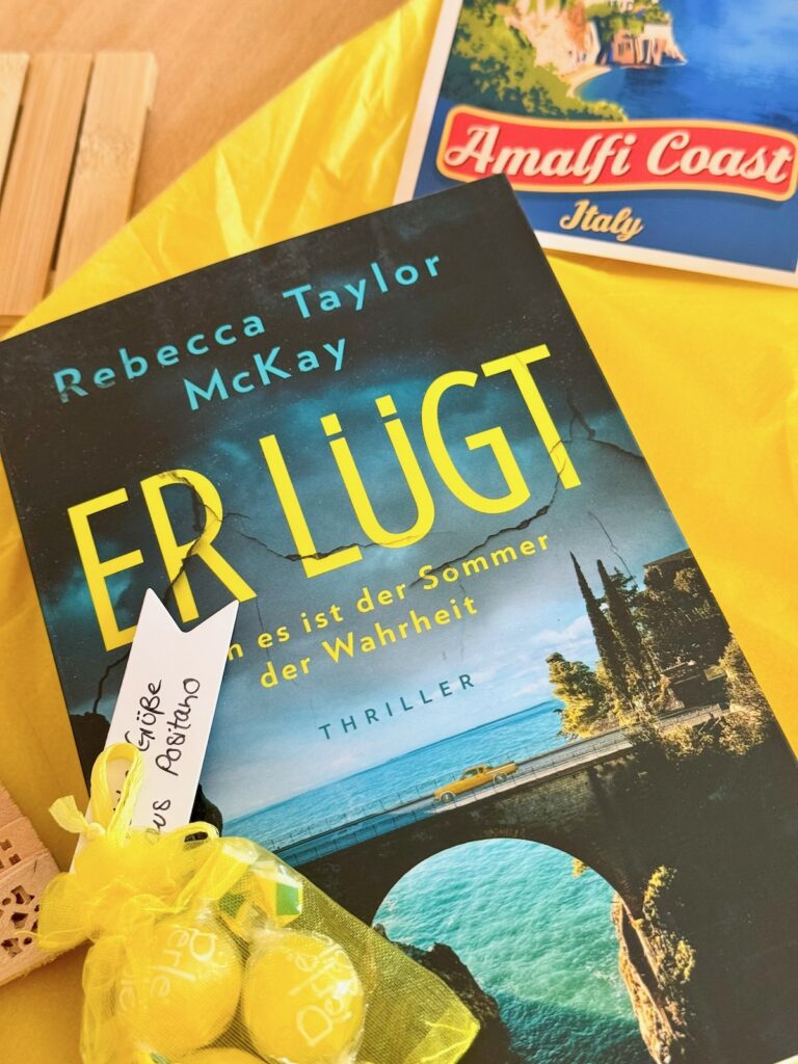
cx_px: 399
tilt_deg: -62.2
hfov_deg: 30.3
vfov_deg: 39.7
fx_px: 1475
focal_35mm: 48
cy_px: 532
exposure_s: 1/60
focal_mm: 6.76
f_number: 1.78
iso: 200
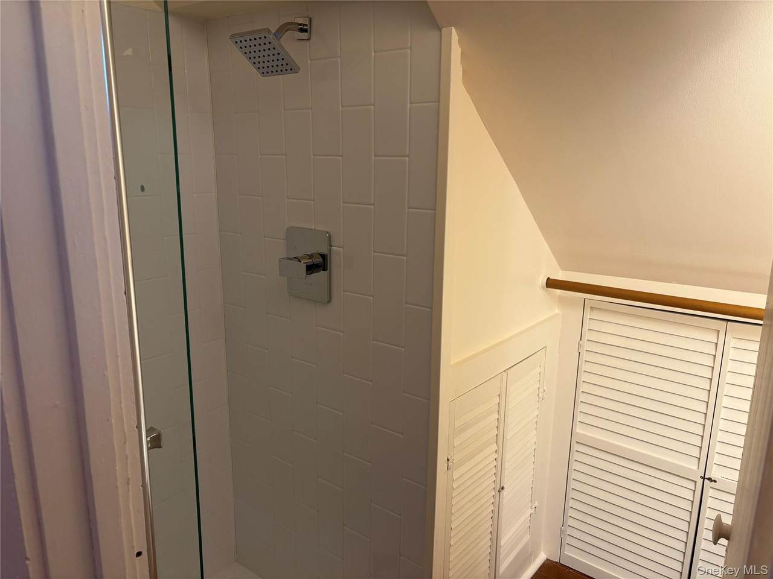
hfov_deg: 67.3
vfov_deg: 53.1
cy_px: 290
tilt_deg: -13.0
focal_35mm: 26
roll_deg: -0.8
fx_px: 581
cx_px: 386
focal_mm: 5.96
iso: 100
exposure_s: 1/60
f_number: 1.6
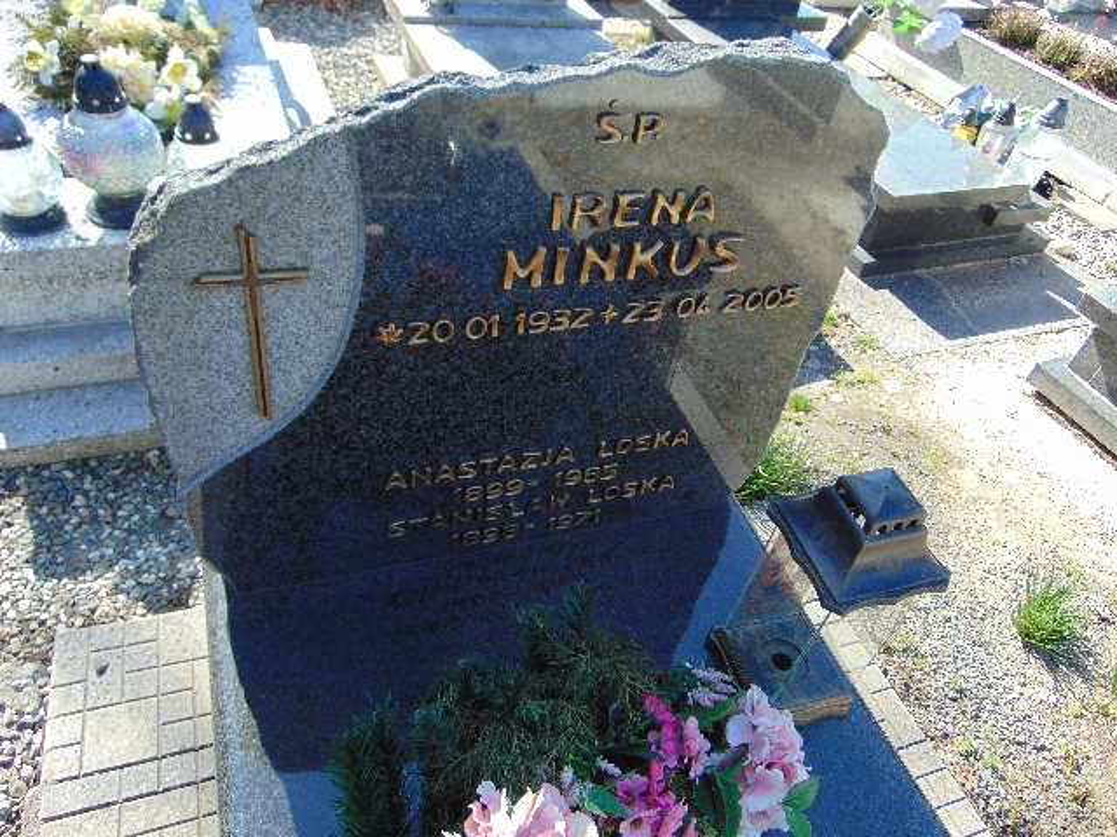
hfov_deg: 69.4
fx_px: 807
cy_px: 418
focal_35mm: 25
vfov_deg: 54.9
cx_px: 558
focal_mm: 4.5
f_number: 7.7
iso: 80
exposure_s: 1/800
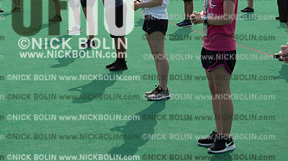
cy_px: 18
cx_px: 73
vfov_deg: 12.6
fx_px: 725
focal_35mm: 95
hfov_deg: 22.3
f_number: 5.6
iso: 125
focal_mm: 52
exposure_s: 1/640
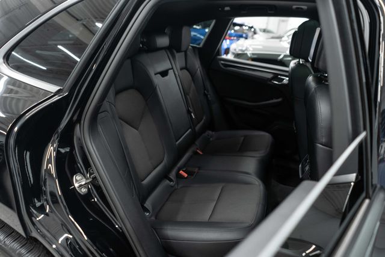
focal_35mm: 28
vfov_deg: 46.4
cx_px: 192
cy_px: 128
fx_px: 299
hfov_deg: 65.5
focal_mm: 28
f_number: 3.2
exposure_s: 1/50
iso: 1250
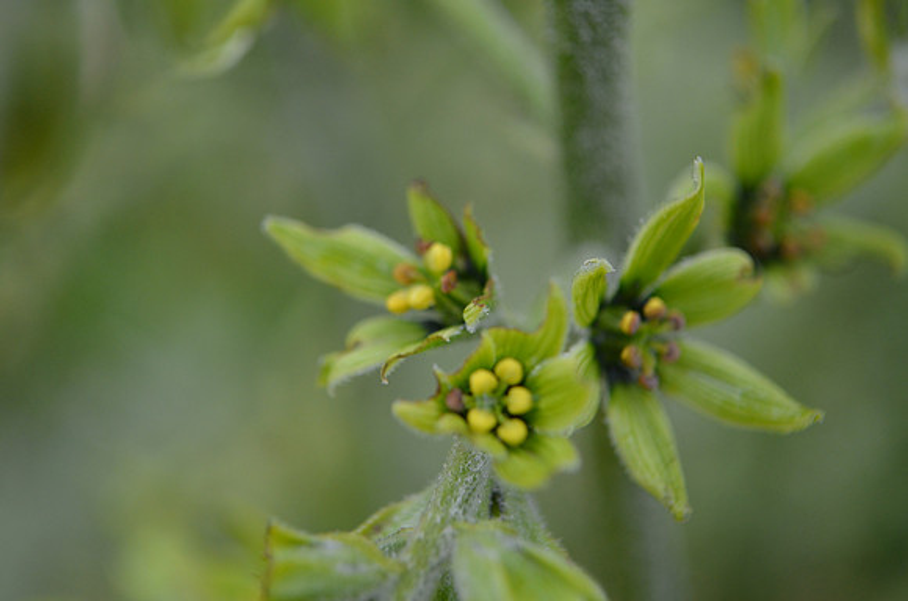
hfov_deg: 28.1
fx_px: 1812
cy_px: 300
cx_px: 454
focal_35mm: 72
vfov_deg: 18.8
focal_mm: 48
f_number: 5.6
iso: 720
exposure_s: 1/1000
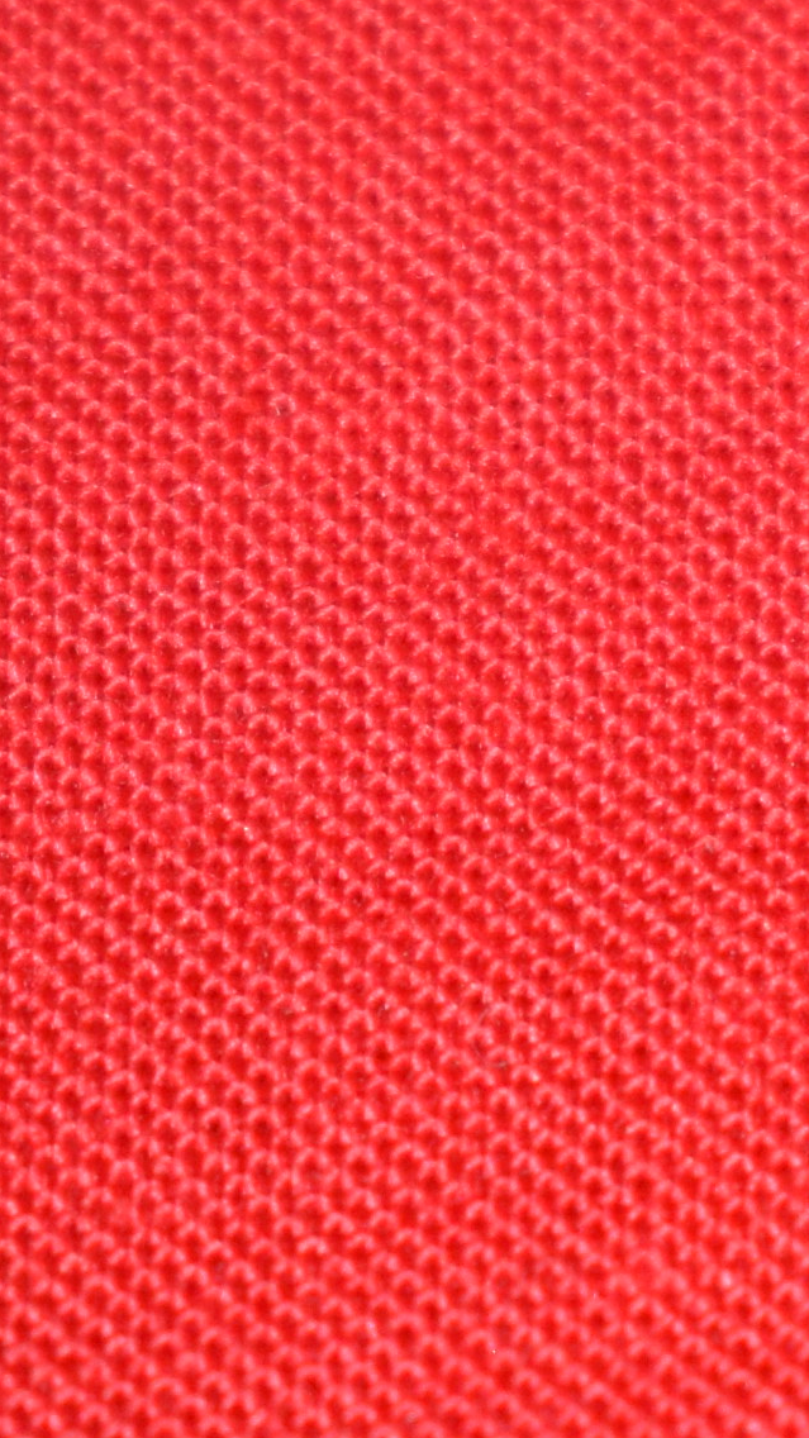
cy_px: 691
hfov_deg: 3.5
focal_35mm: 342
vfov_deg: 6.3
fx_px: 13045
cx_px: 2231
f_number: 5.6
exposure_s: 1/160
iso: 800
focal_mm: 55
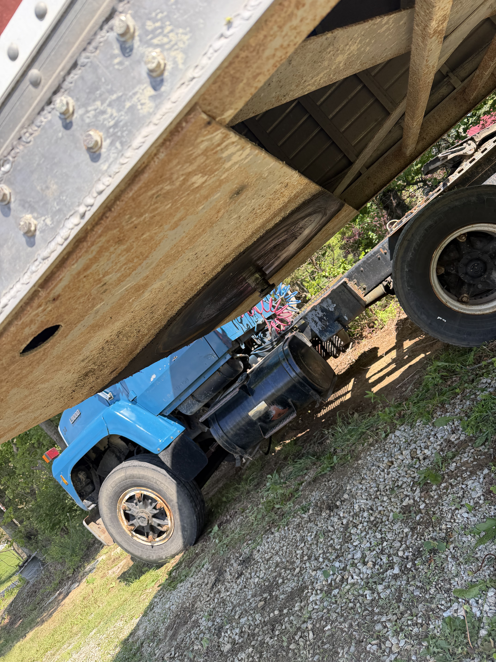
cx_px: 248
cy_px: 331
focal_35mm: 24
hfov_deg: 56.8
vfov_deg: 71.6
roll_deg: +39.3
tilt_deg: -2.4
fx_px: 459
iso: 100
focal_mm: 6.76
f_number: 1.78
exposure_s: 1/979
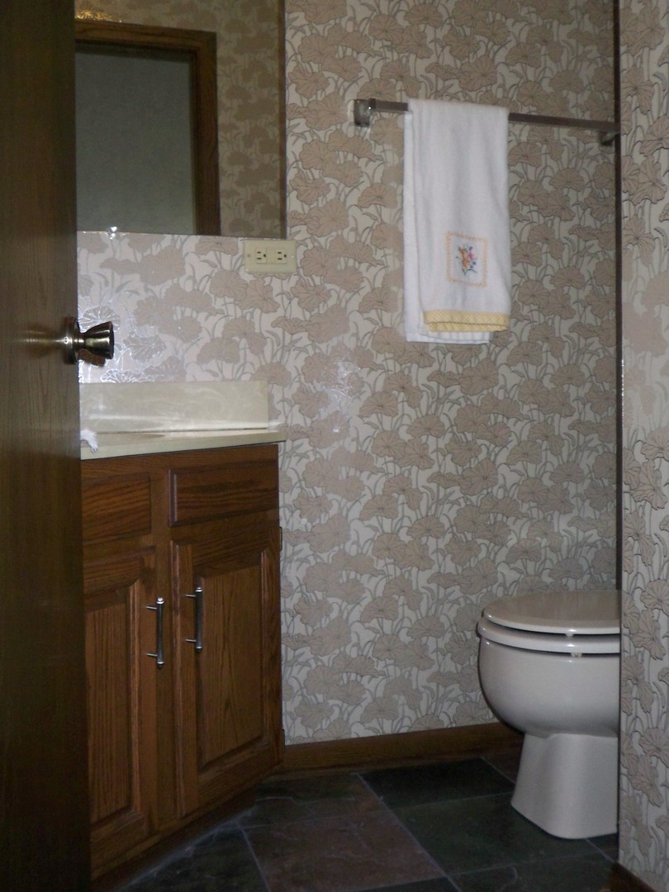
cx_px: 334
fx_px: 1005
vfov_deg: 47.9
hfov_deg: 36.8
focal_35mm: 39
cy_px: 446
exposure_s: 1/60
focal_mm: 6.4
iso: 200
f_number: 3.9
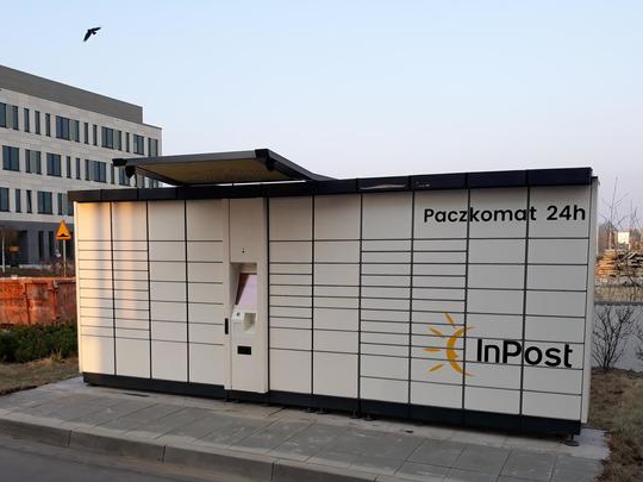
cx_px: 287
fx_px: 650
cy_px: 311
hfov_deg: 52.5
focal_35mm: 35
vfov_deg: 40.3
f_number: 1.7
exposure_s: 1/291
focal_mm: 3.71
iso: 40
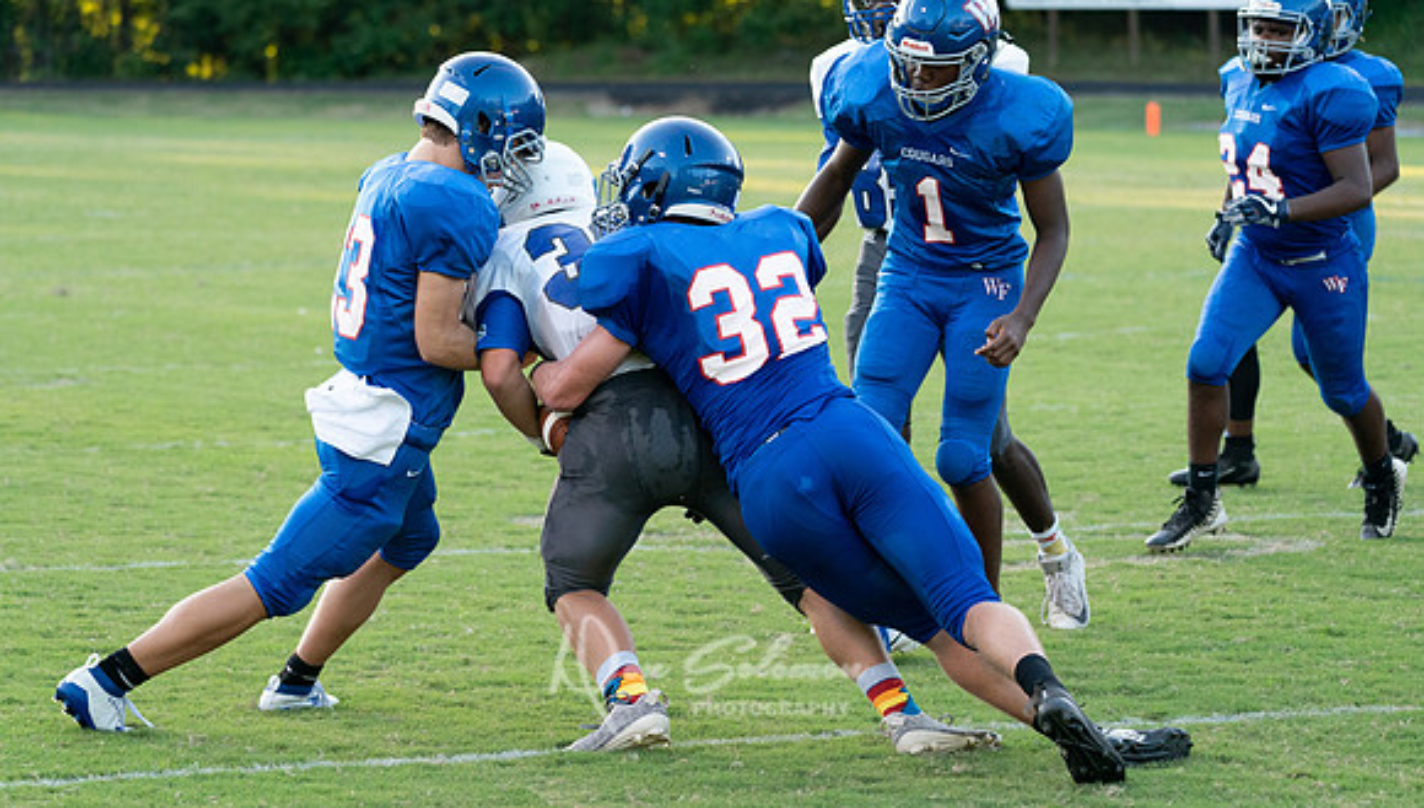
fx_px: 6159
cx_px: 675
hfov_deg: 13.2
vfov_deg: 7.5
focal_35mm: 163
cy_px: 480
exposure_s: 1/1000
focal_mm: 148
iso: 3200
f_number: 5.6
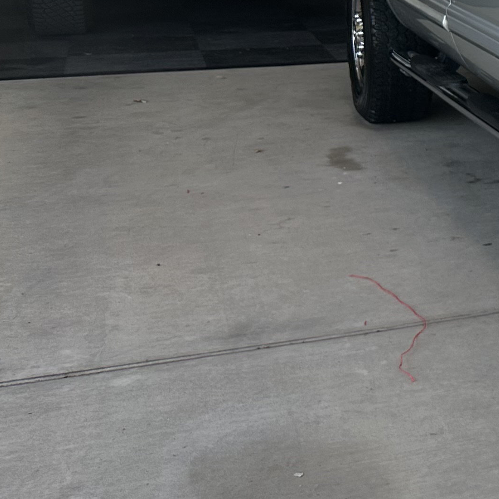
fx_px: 1321
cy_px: 96
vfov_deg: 21.1
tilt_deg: -10.4
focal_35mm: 81
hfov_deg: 17.0
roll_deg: -3.5
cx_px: 935
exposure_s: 1/564
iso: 80
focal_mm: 6.86
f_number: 1.78
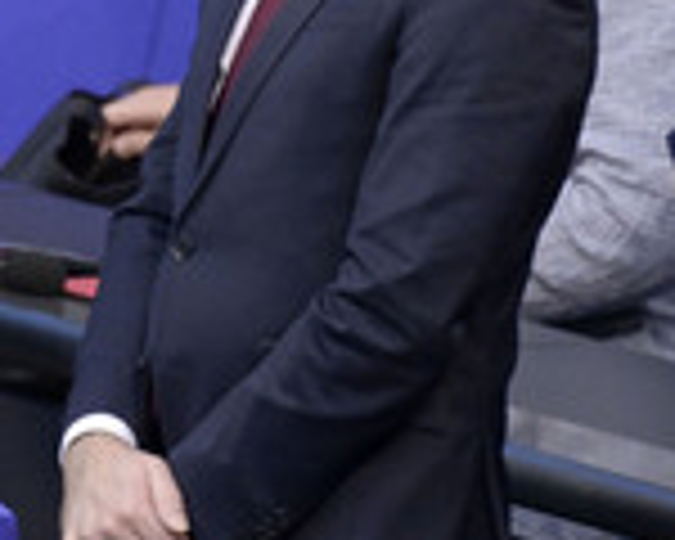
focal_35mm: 1409
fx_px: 28148
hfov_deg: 1.4
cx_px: 7
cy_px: 22
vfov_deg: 1.1
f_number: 5.6
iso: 10000
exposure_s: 1/250
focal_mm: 500
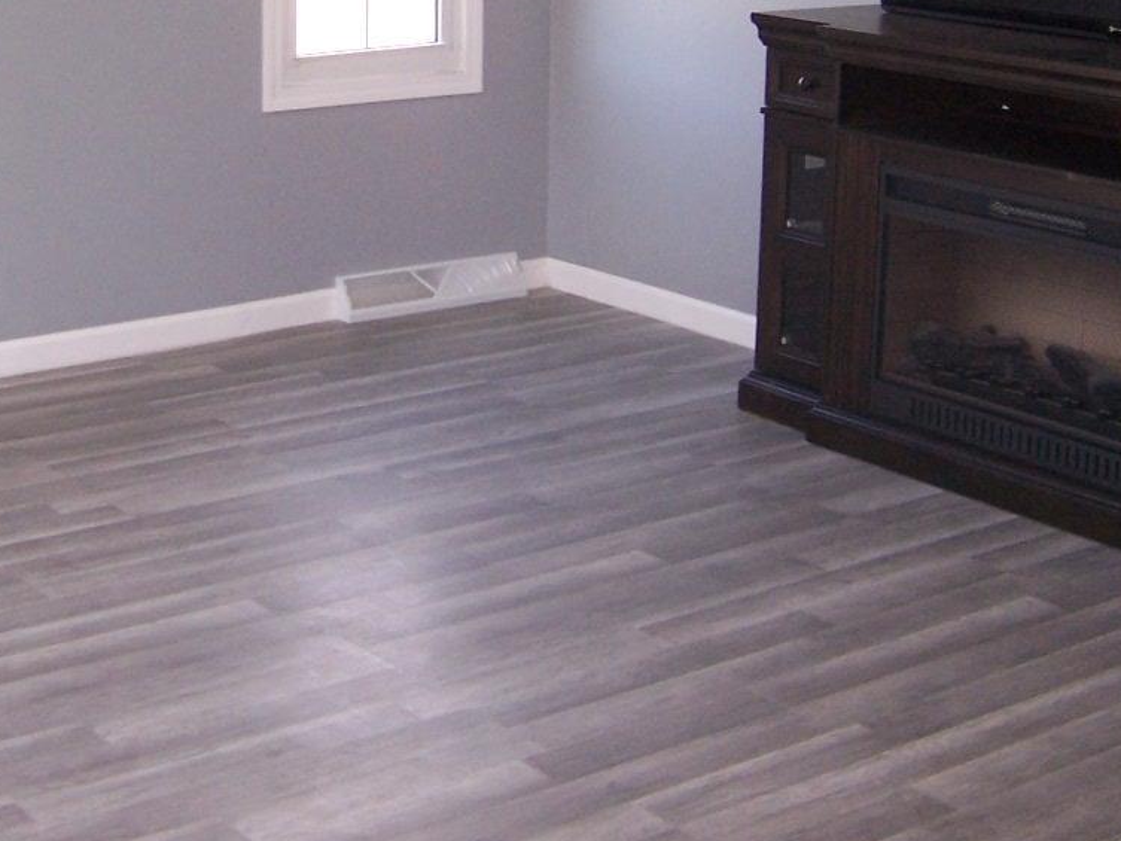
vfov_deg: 21.0
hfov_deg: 28.4
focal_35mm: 68
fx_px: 2202
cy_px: 45
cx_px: 383
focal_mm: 5.5
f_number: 2.8
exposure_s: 1/60
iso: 140
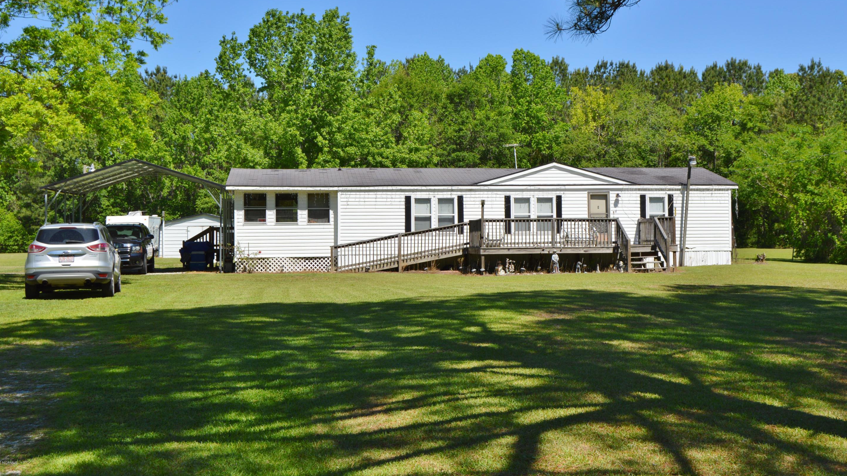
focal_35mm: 46
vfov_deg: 25.9
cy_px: 187
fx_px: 1033
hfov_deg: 44.6
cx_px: 432
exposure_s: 1/320
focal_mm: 28
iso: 100
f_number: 9
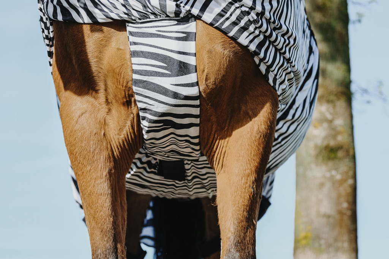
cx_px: 194
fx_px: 1232
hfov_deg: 17.9
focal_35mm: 114
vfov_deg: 12.0
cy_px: 130
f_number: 4
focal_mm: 75.7
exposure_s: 1/1000
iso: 640
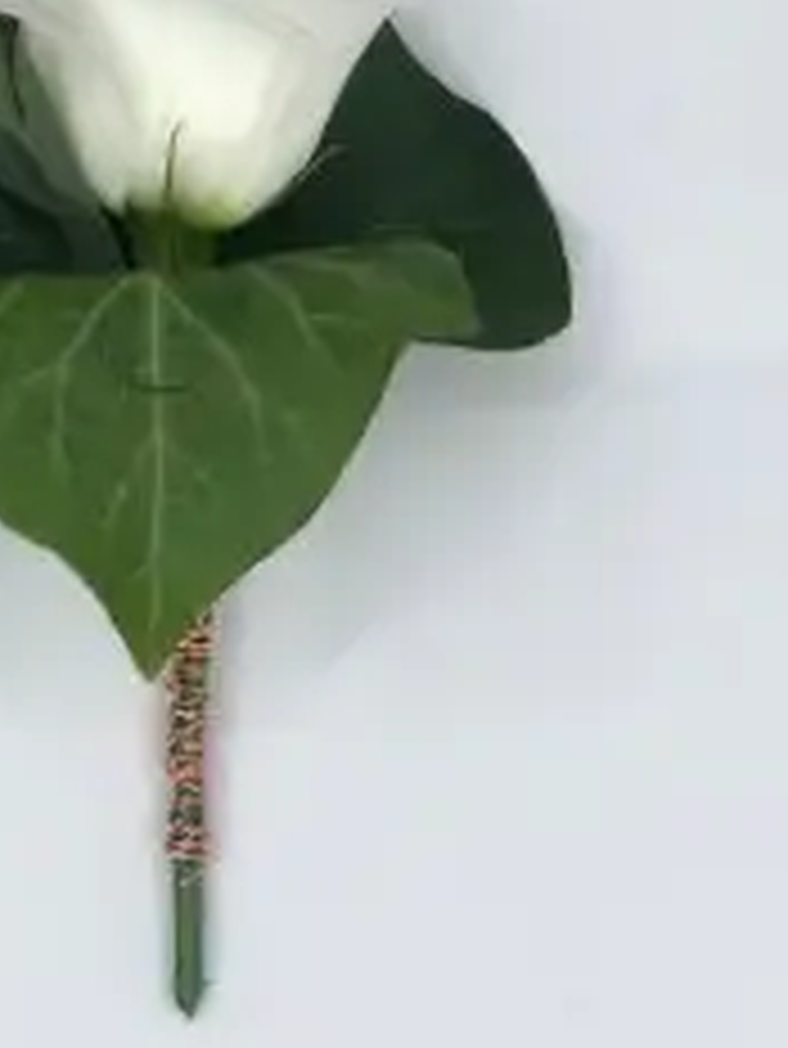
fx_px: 3245
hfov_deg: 13.8
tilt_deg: -76.9
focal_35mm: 107
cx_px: 185
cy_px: 112
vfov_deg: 18.1
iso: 16
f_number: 2.4
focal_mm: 6
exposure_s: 1/121
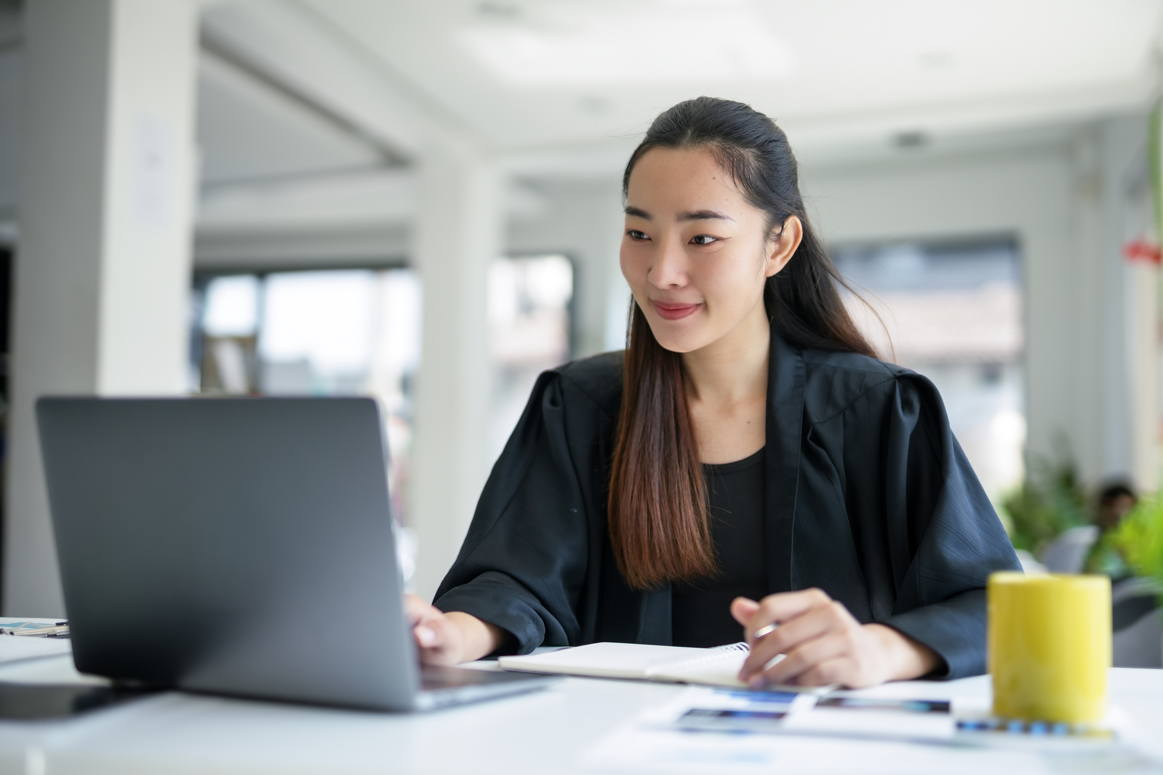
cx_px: 582
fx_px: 1615
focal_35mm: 50
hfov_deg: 39.6
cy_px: 388
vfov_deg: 27.0
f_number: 1.6
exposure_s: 1/1600
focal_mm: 50
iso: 320
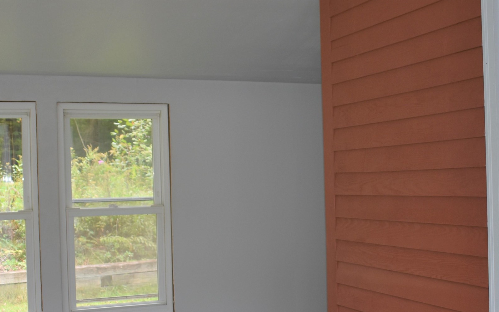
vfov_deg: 24.4
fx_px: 721
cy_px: 188
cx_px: 257
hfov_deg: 38.2
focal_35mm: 53
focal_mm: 18
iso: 200
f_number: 3.5
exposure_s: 1/160
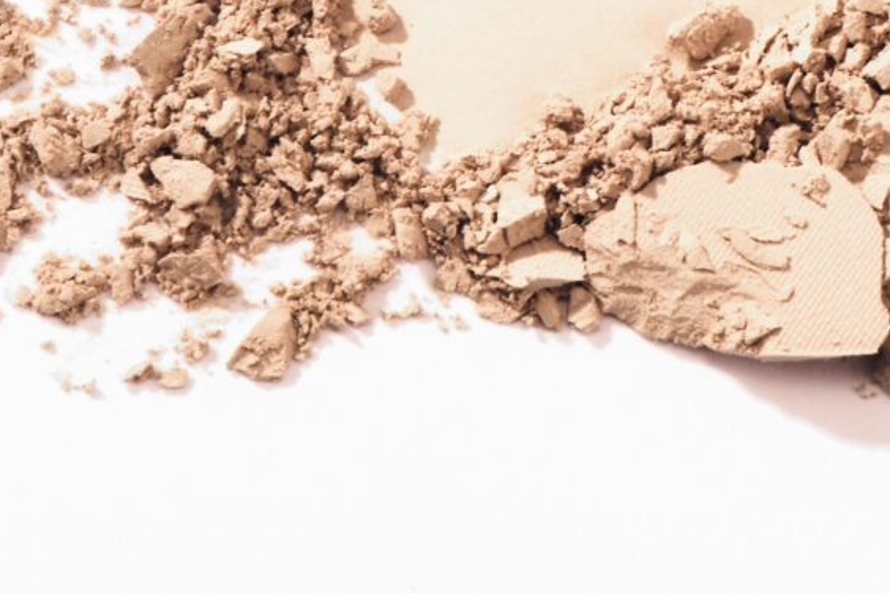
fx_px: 11792
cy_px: -389
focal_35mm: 477
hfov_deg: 4.3
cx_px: 1112
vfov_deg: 2.9
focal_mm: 105
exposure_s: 1/160
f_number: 25
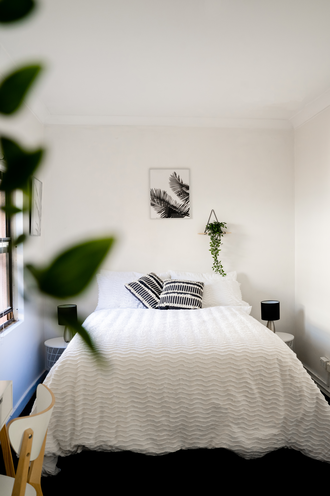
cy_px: 248
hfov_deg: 37.9
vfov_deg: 54.4
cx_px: 165
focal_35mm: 35
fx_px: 481
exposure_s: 1/60
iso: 800
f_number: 5.6
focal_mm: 35
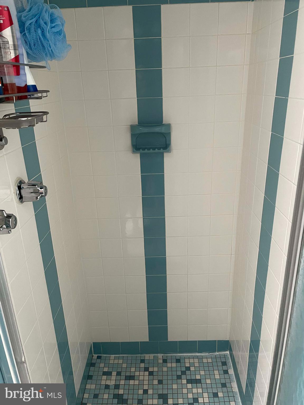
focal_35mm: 26
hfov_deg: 53.1
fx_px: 304
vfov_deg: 67.3
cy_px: 202
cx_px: 152
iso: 250
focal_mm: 4.2
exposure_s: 1/60
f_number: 1.6
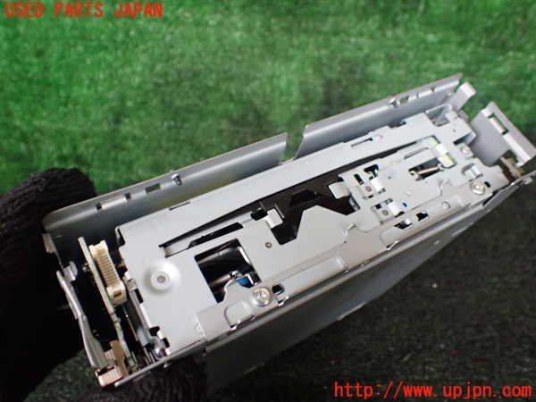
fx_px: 465
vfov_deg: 46.8
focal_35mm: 30
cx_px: 268
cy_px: 201
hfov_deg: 60.0
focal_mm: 5.4
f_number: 2.3
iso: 500
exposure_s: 1/125
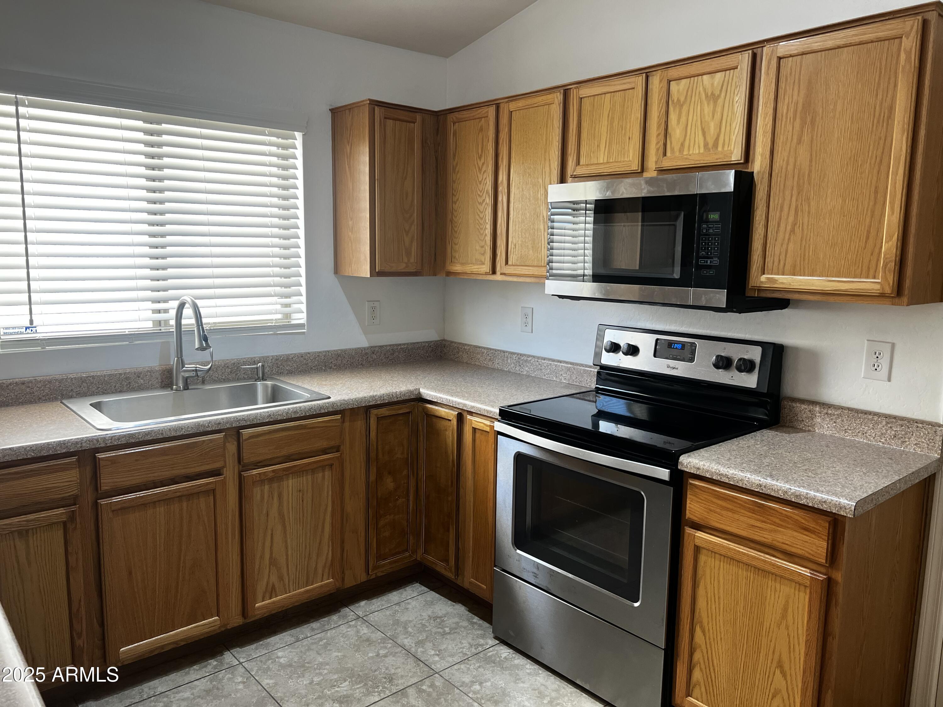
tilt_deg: -8.0
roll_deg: -0.4
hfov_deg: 67.3
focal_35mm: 26
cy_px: 354
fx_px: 708
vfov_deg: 53.1
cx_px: 472
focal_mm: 5.7
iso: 100
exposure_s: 1/120
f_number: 1.5
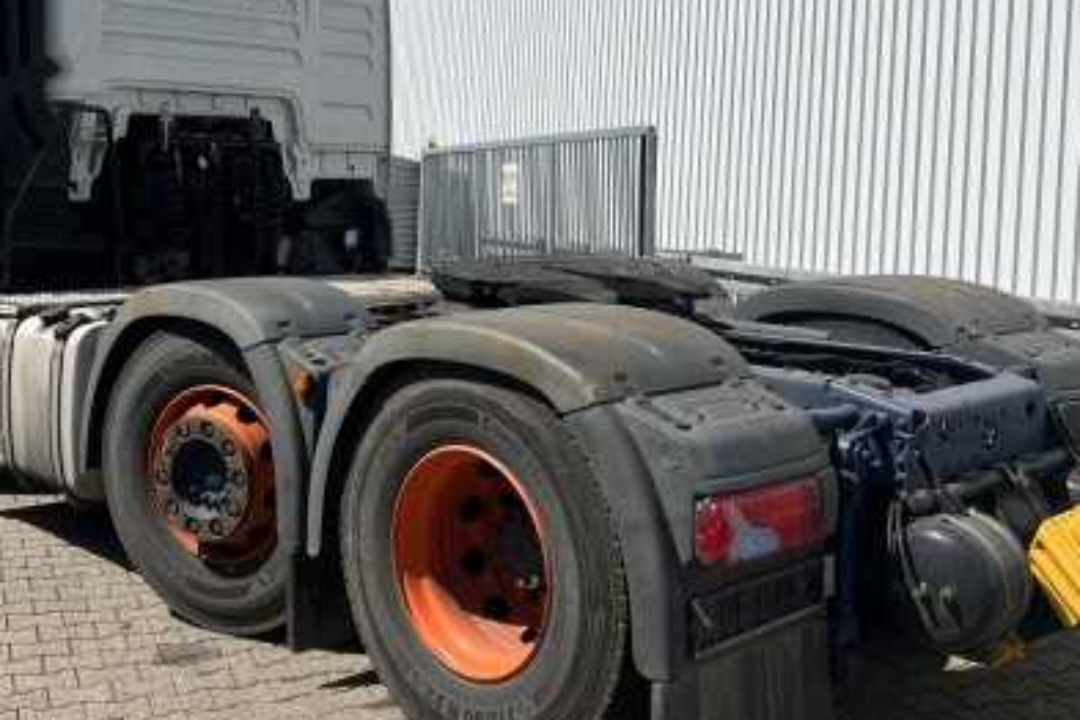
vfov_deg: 30.2
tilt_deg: -2.2
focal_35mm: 44
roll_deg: -2.5
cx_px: 431
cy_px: 209
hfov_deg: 44.3
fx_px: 1320
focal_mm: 5.7
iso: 50
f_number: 1.5
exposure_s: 1/6993
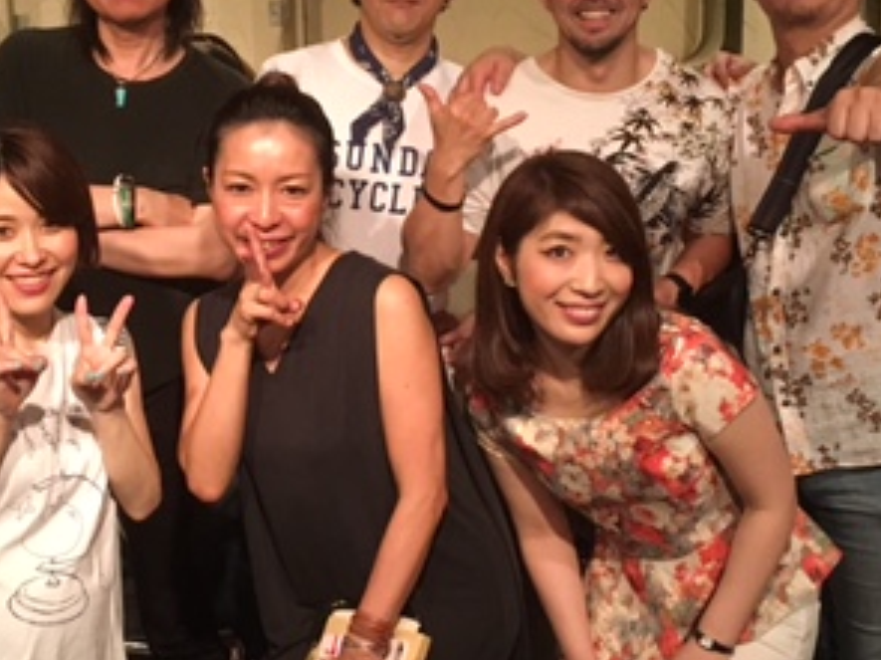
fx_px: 1603
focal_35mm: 63
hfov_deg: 30.7
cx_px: 361
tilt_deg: -13.5
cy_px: 331
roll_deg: +1.2
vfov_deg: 23.3
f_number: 2.2
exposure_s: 1/30
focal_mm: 4.15
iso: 200
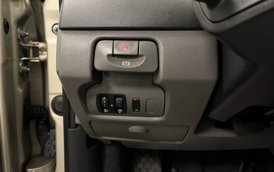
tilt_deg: -13.8
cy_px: 76
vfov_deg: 44.5
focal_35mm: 28
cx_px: 136
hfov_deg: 66.5
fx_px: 209
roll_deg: -0.4
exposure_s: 1/33
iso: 400
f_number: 1.5
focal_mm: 5.7
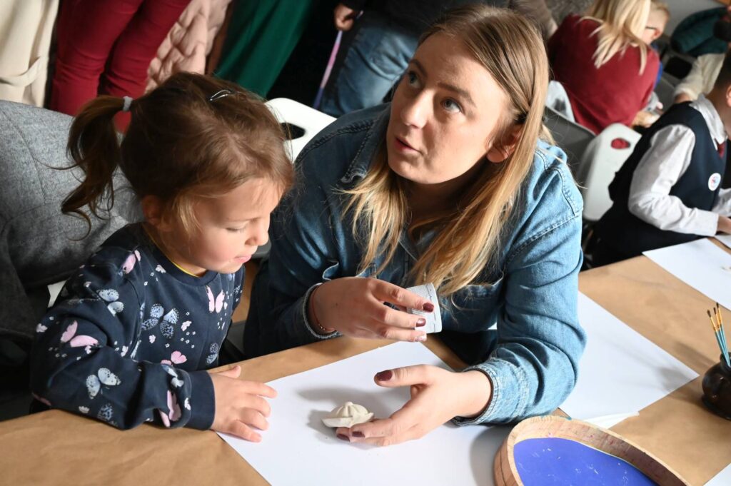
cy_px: 243
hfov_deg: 44.5
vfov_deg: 30.5
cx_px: 366
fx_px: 893
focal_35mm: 44
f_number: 8
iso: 10000
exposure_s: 1/250
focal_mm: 44
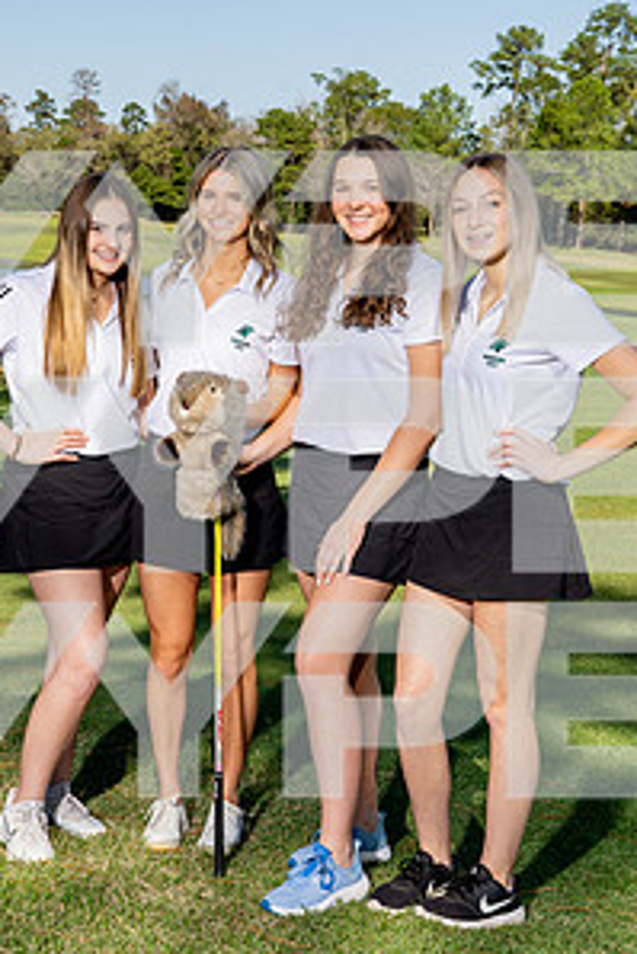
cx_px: 253
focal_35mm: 68
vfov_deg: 29.6
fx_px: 1803
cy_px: 477
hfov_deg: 20.0
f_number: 8
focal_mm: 45
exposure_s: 1/250
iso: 100
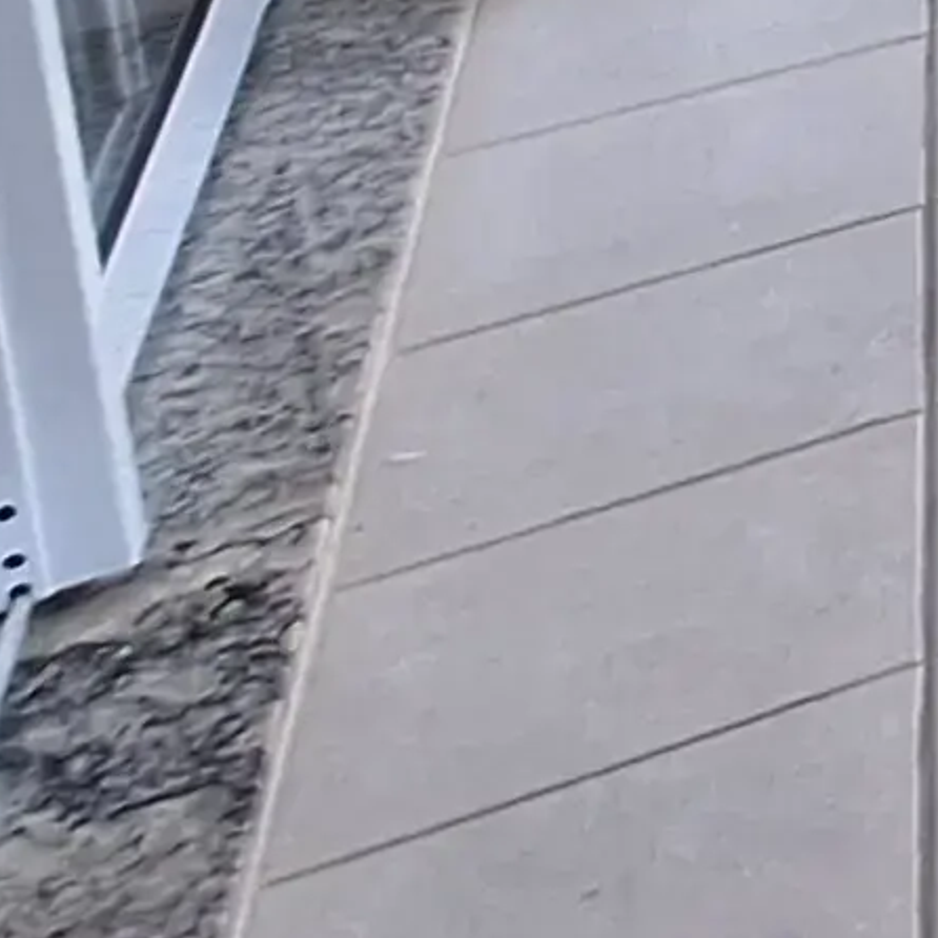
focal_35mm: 103
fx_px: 3158
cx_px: 3636
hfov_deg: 8.5
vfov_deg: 12.9
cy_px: -1304
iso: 64
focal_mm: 1.74
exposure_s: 1/40
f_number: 2.2
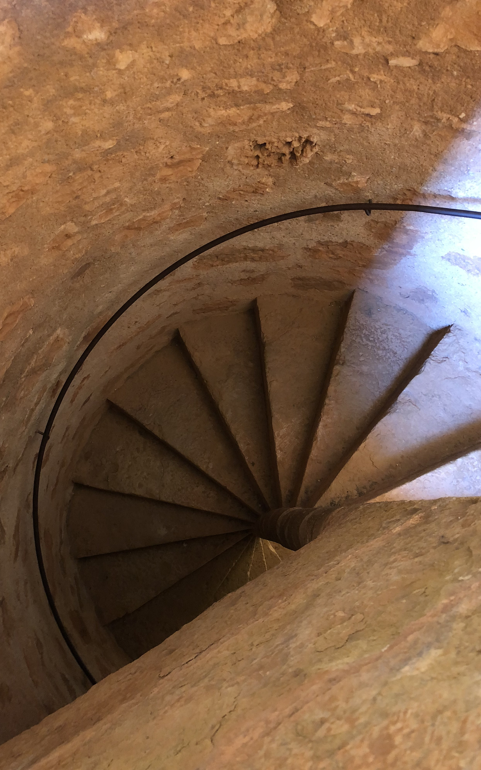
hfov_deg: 41.8
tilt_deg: -77.5
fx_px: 629
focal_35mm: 30
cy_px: 383
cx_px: 215
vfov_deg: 62.9
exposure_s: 1/4
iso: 100
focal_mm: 4
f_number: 1.8
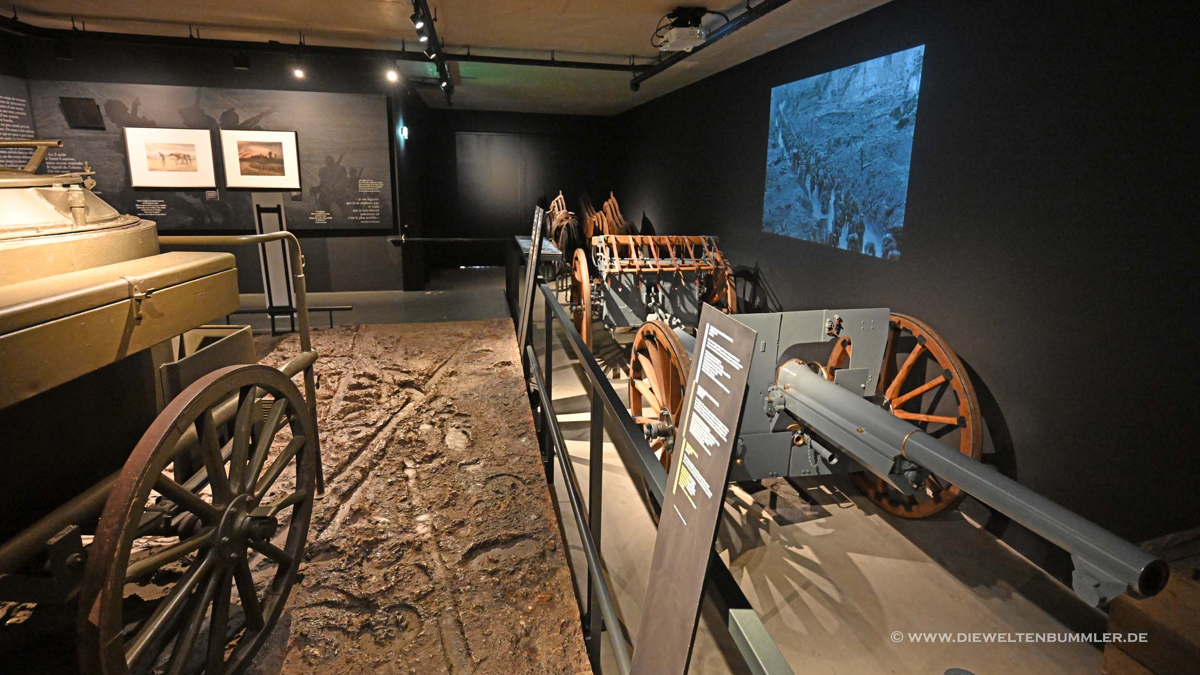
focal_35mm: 17
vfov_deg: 63.4
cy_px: 276
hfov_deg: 95.9
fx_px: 541
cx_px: 600
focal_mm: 16
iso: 4500
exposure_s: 1/60
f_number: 2.8
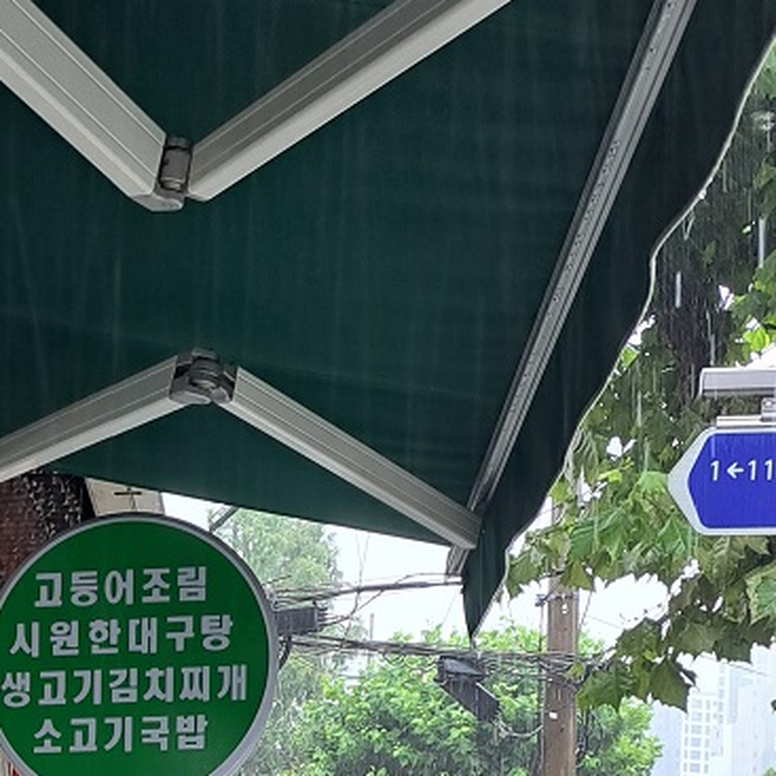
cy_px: 1170
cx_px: -165
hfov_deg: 20.9
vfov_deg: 19.5
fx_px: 1953
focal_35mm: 77
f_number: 1.8
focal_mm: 5.23
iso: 50
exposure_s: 1/60
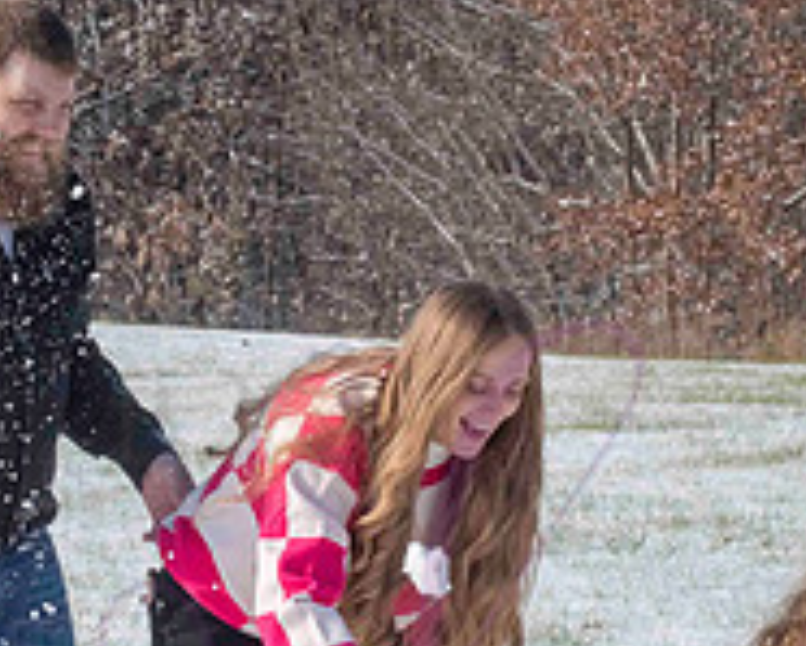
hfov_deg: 8.3
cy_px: 410
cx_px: 290
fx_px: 5585
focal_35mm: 234
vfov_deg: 6.6
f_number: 14
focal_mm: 80
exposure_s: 1/1000
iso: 640
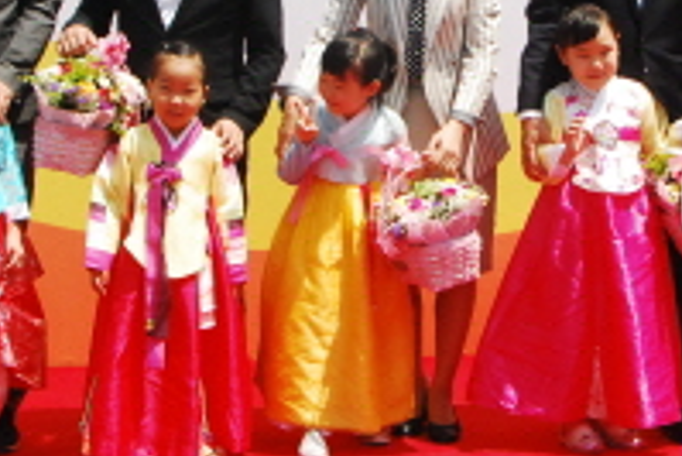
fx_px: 1858
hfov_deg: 20.7
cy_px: -36
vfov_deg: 13.7
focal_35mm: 98
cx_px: 504
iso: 1600
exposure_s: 1/1250
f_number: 11
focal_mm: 26
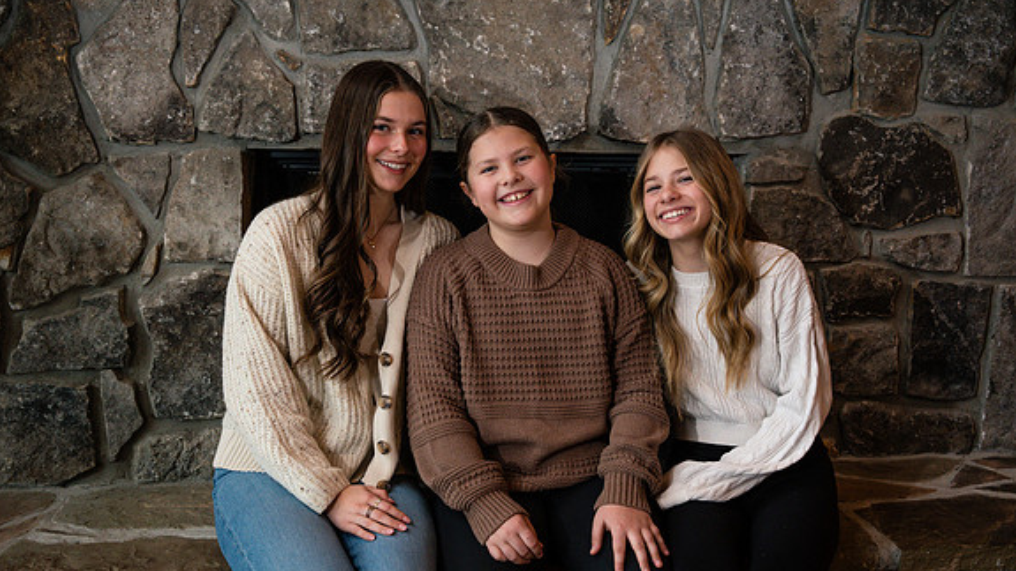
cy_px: 319
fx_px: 996
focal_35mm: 37
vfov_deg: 31.9
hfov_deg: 54.0
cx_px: 509
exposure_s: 1/250
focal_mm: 35
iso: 800
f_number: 4.5
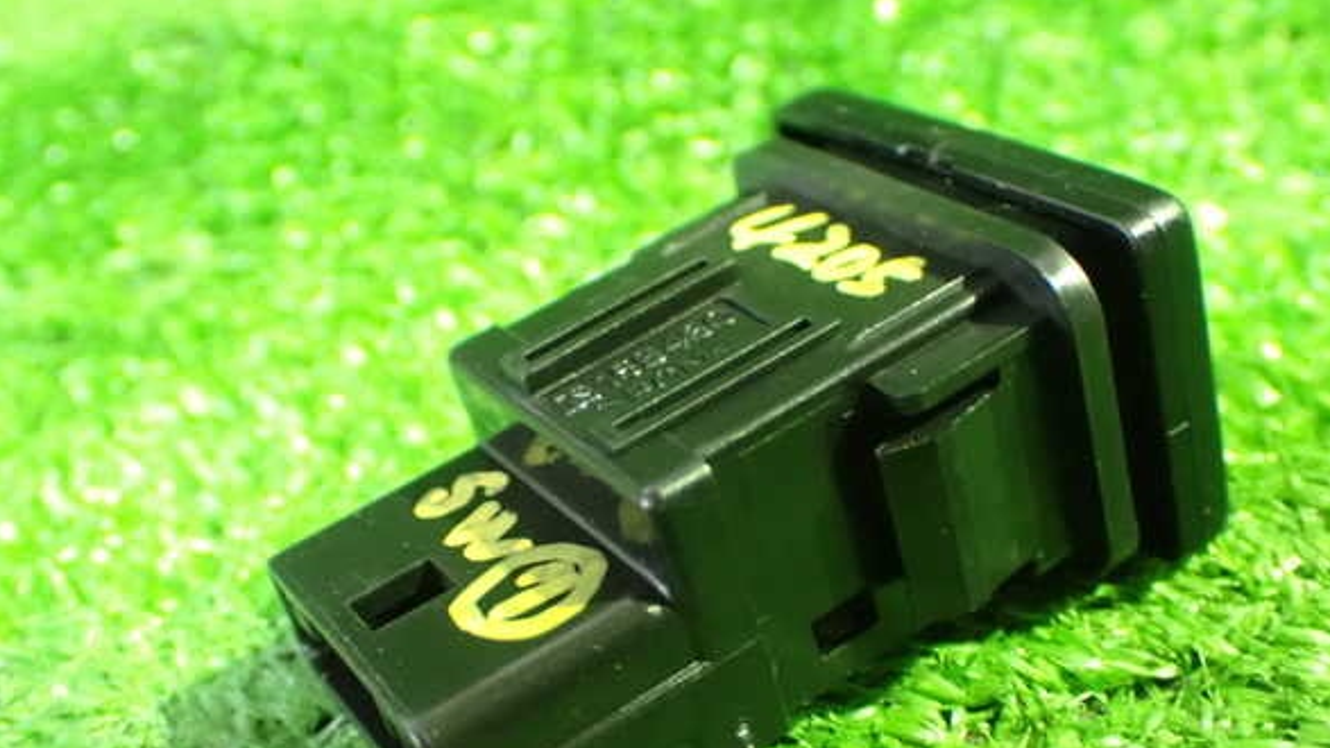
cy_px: 433
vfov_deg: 24.4
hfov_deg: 42.1
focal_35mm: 49
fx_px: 1728
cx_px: 675
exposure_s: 1/15
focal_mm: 7.84
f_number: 2.9
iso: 1600
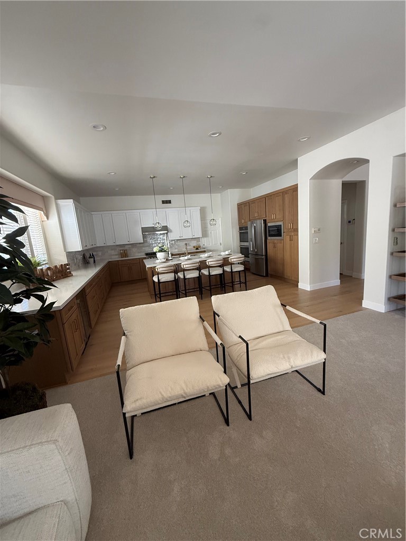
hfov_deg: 85.7
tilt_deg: -9.7
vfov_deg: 102.1
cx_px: 203
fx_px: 219
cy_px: 270
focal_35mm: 14
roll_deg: +4.9
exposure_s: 1/99
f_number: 2.2
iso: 250
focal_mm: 2.22
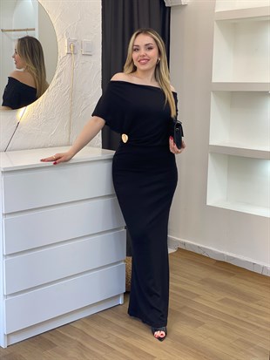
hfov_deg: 28.0
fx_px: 541
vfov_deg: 36.8
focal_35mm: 52
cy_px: 180
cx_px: 135
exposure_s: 1/100
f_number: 2
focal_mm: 6
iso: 64
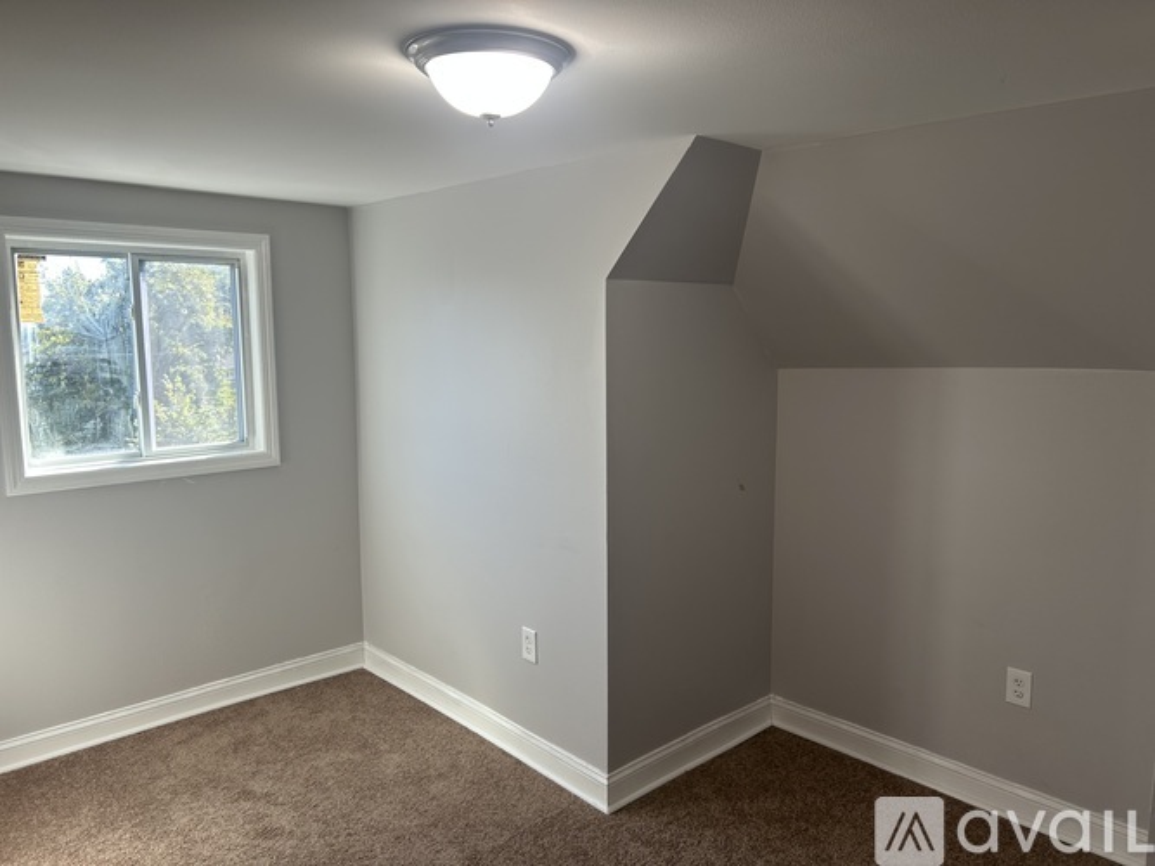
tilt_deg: -6.0
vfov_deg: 53.0
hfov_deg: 67.3
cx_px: 578
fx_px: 867
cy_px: 433
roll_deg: +0.0
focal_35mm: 26
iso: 32
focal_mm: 5.7
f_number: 1.5
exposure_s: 1/141
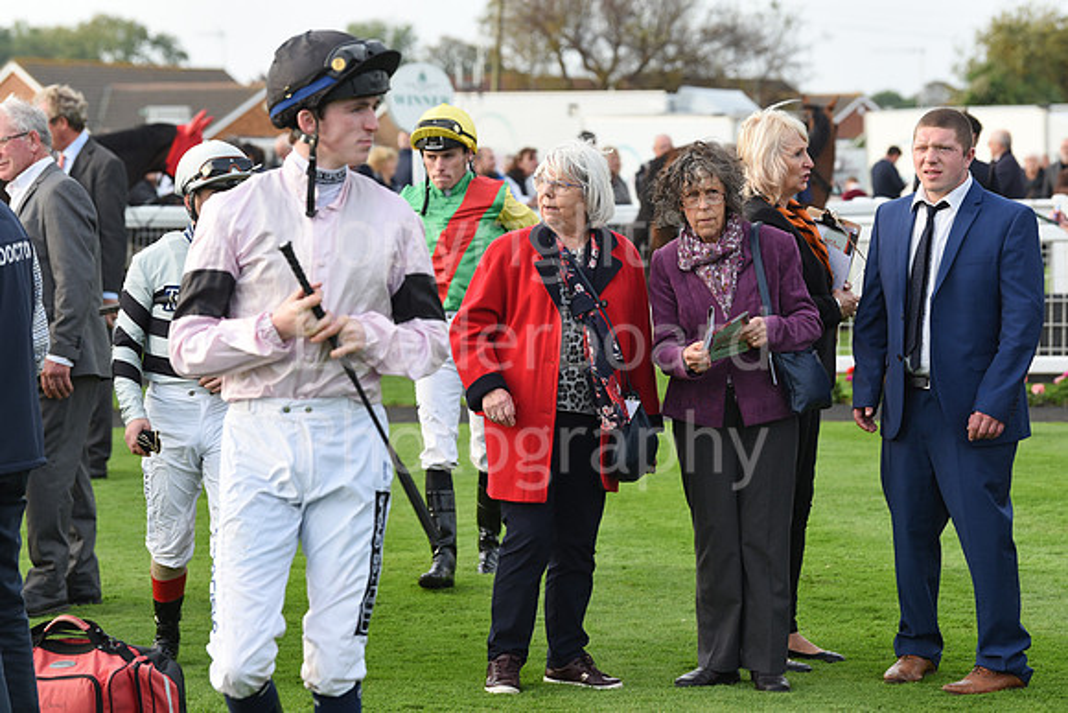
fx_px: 4006
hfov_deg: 15.2
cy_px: 356
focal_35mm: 135
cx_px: 534
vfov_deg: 10.2
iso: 640
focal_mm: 135
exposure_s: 1/640
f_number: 5.6
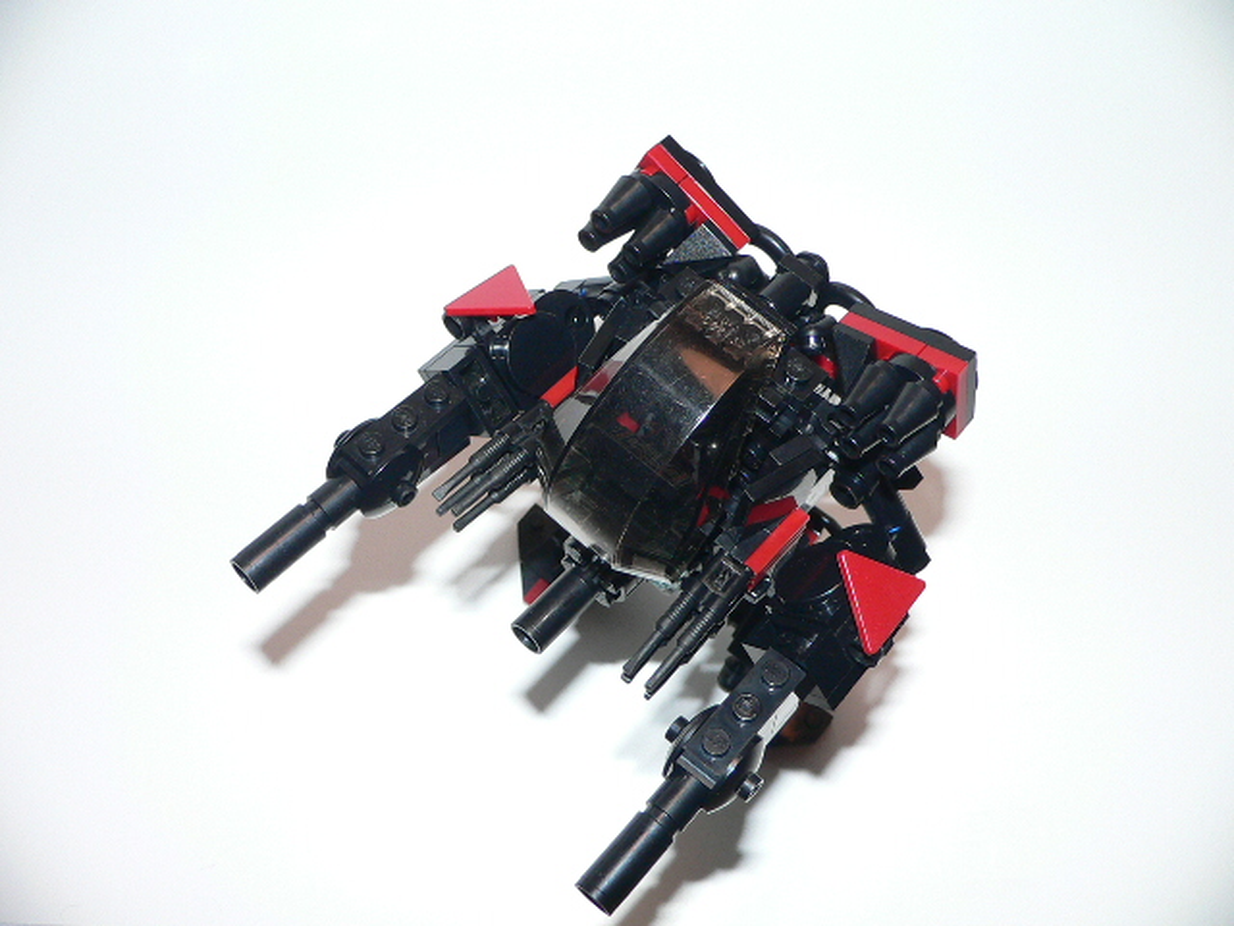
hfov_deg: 52.6
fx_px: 1248
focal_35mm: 35
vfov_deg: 40.7
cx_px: 617
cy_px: 463
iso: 100
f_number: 2.8
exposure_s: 1/250
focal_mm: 4.6
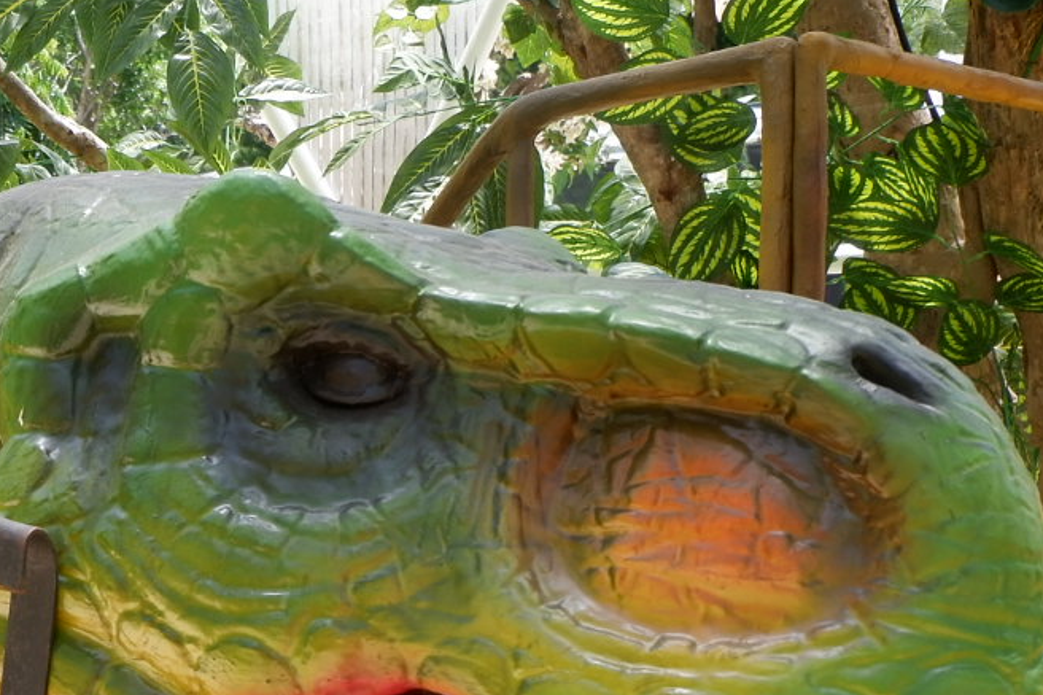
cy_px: 646
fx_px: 1883
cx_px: -79
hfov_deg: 28.4
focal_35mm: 65
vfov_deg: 20.4
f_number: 5.6
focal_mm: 16
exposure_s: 1/140
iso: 200
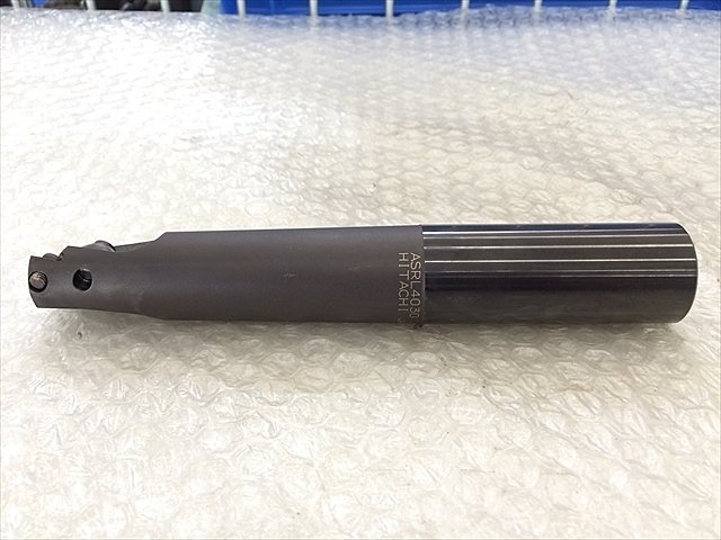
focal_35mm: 29
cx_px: 360
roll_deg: +0.0
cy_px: 270
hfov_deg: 61.7
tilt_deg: -39.7
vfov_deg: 48.2
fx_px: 604
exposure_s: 1/30
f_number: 2.2
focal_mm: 4.15
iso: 40
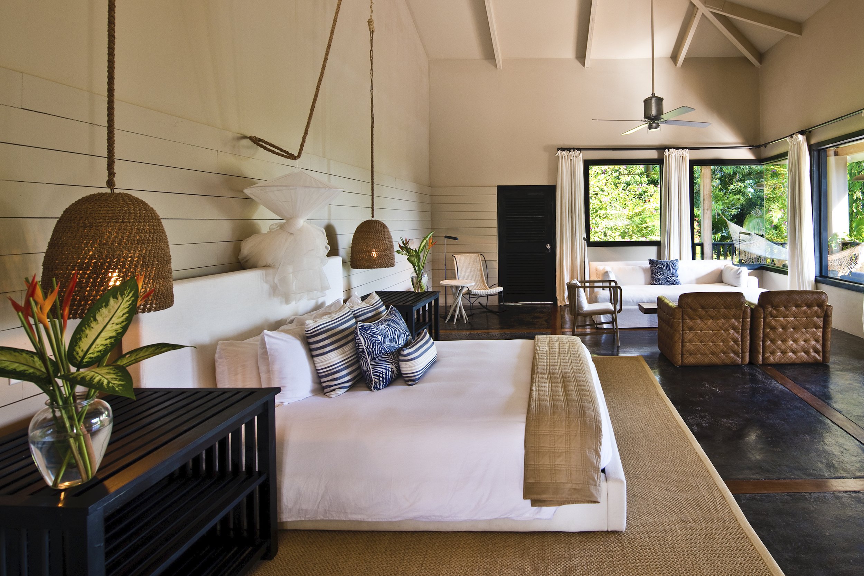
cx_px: 432
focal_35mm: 15
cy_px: 288
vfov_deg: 77.3
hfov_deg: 100.4
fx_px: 360
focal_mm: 15
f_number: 7.1
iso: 200
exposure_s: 1/125
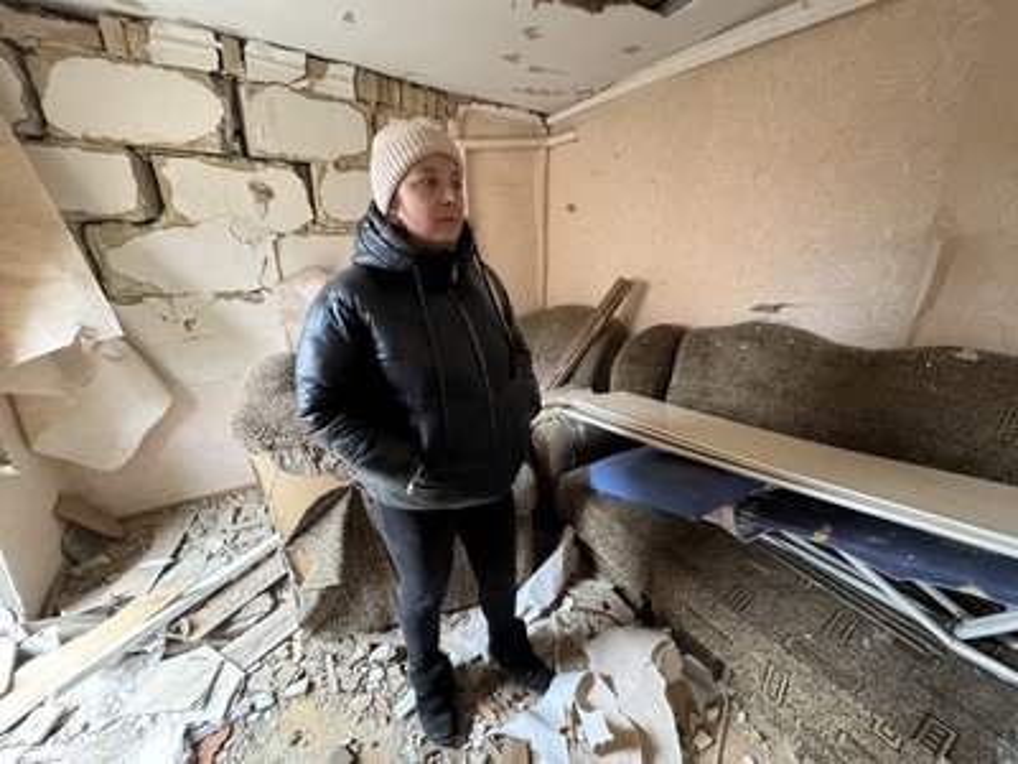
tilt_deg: -16.9
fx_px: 412
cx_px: 509
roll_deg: +0.6
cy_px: 382
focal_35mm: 14
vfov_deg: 85.7
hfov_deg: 102.1
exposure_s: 1/60
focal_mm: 2.22
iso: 1000
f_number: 2.2
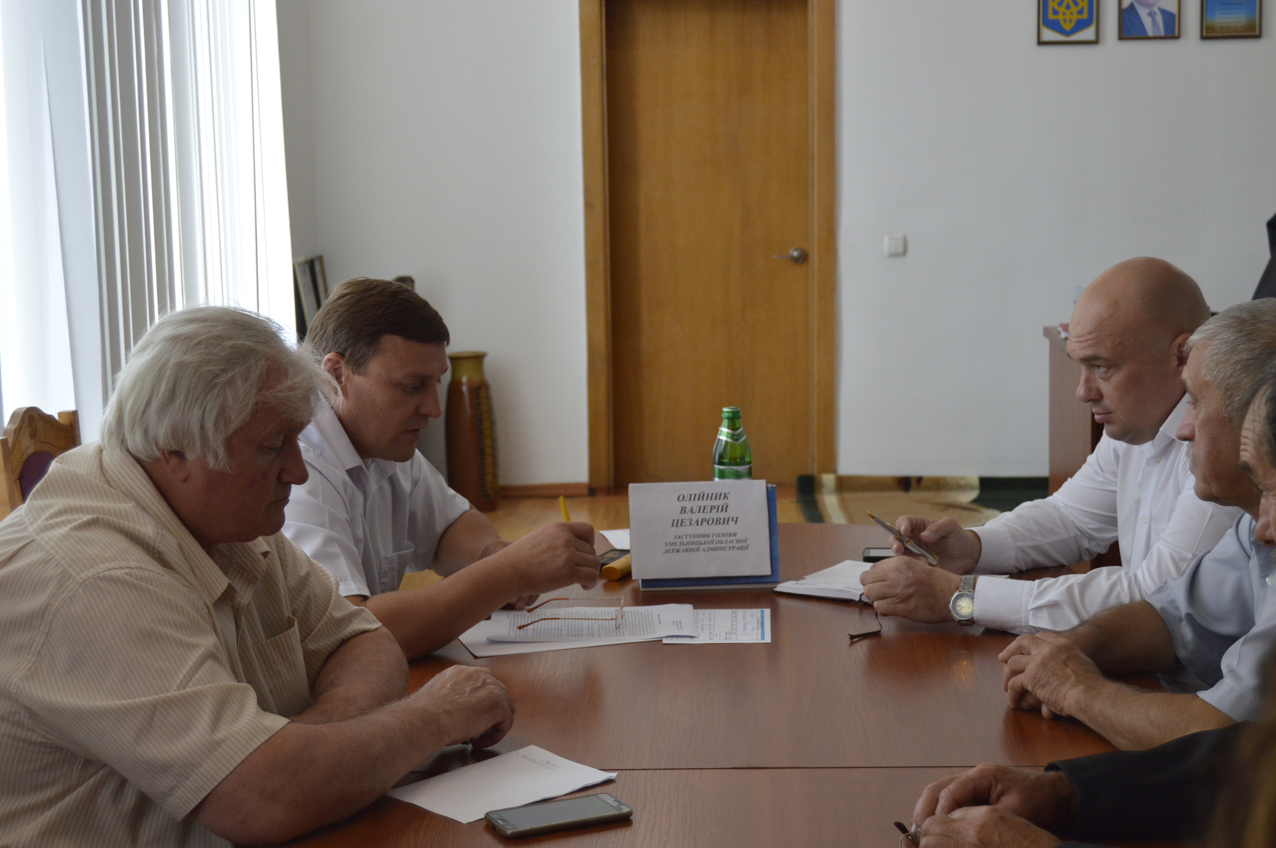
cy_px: 424
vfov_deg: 22.6
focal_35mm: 60
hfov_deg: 33.4
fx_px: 2125
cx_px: 638
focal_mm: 40
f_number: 5
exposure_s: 1/60
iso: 900
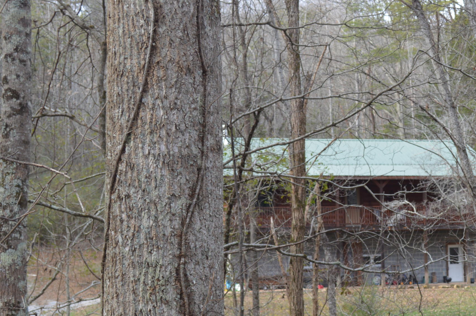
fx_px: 1189
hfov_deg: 22.2
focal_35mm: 90
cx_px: 414
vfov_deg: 15.1
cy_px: 200
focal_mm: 34
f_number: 5.6
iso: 320
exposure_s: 1/125
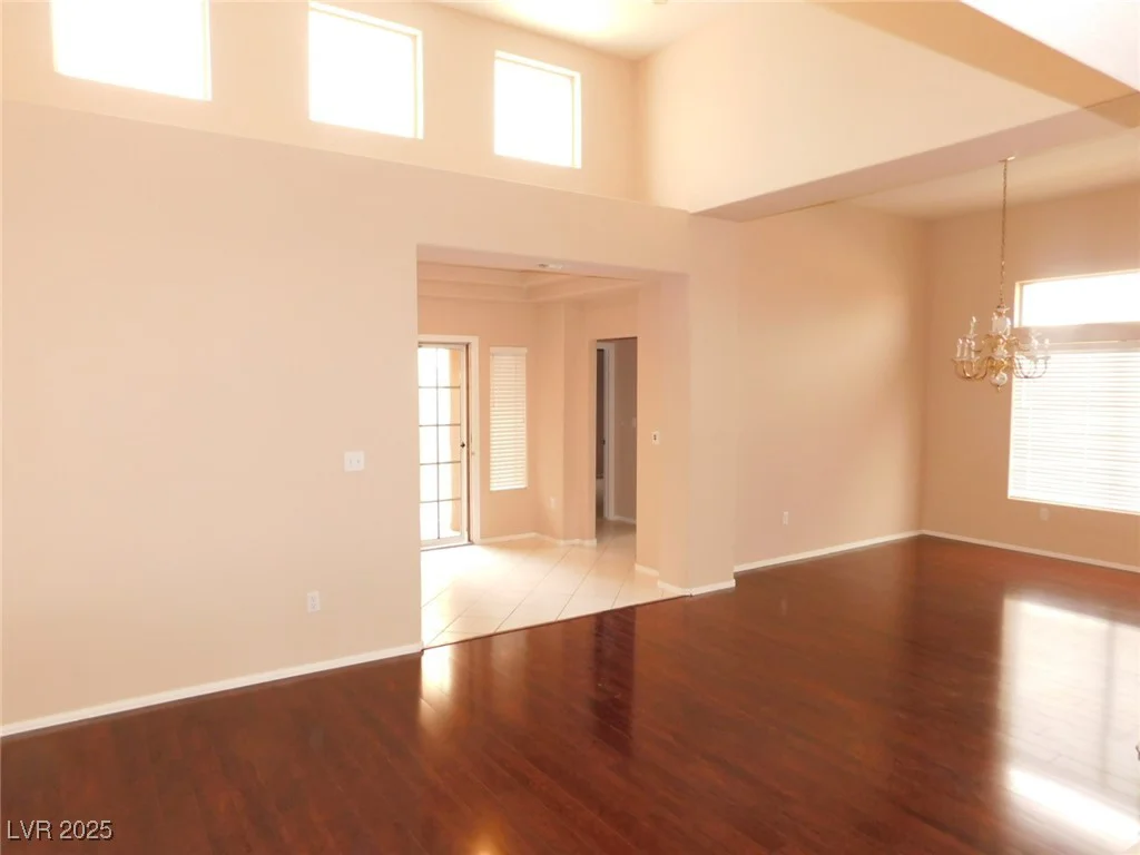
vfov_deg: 58.9
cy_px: 428
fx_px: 757
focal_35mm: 23
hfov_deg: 73.9
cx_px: 570
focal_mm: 4
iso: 250
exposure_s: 1/30
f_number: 3
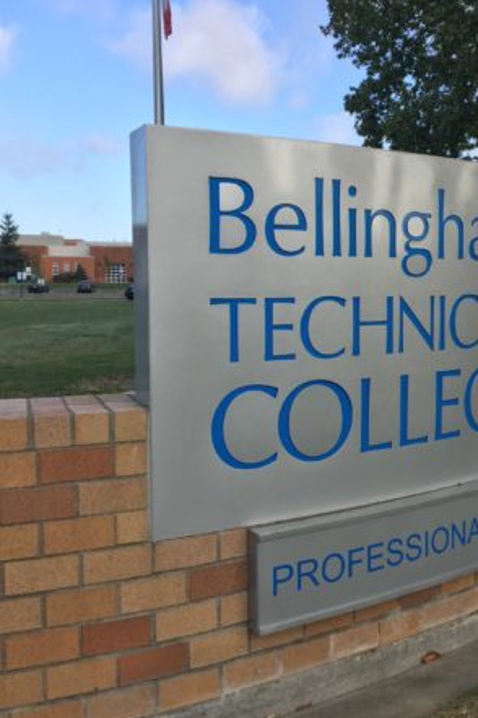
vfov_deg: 47.4
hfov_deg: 31.8
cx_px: 384
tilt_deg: -5.6
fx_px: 817
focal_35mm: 41
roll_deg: -0.5
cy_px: 363
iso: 32
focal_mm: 4.15
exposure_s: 1/1099
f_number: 2.2
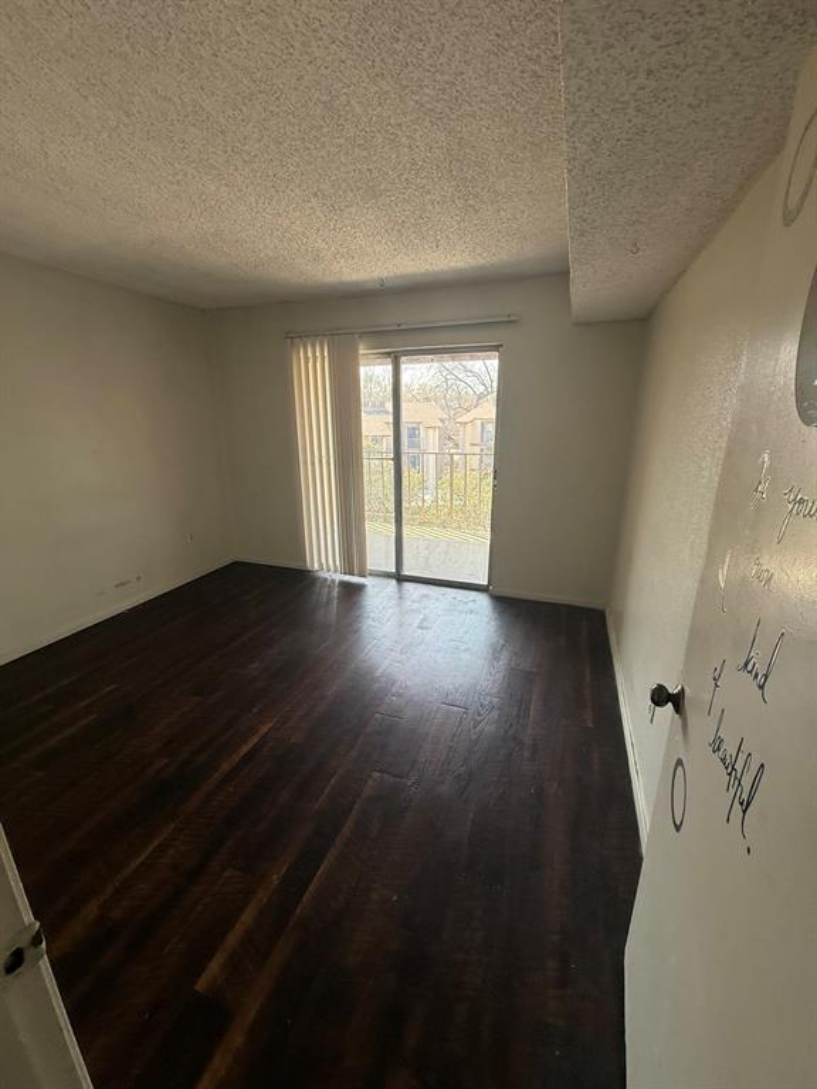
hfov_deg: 85.7
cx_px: 408
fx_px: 441
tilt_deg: -15.5
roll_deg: +1.3
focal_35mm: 14
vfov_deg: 102.1
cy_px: 544
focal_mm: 2.22
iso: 64
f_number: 2.2
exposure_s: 1/178
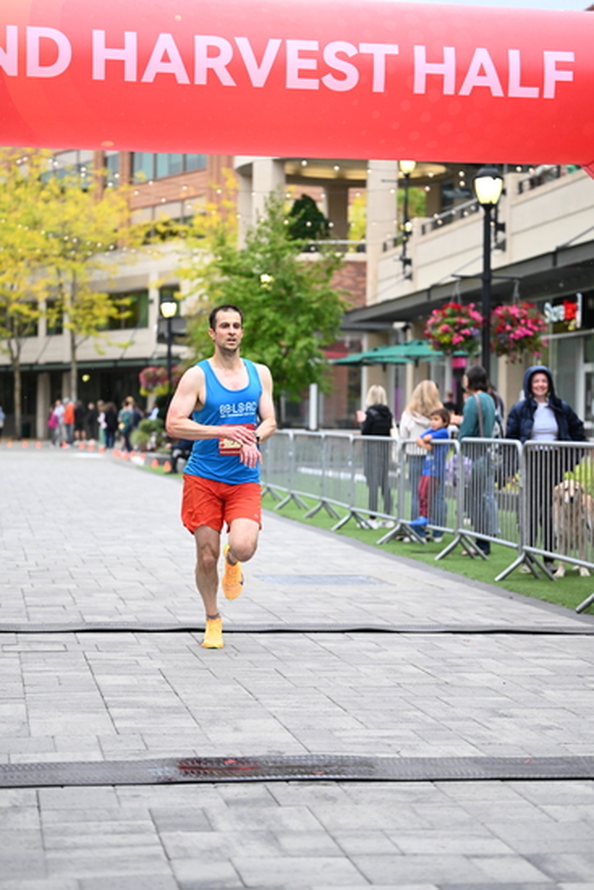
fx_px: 1830
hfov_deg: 18.4
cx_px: 297
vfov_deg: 27.3
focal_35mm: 74
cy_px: 445
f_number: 2.8
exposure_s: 1/1600
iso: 1600
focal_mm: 74
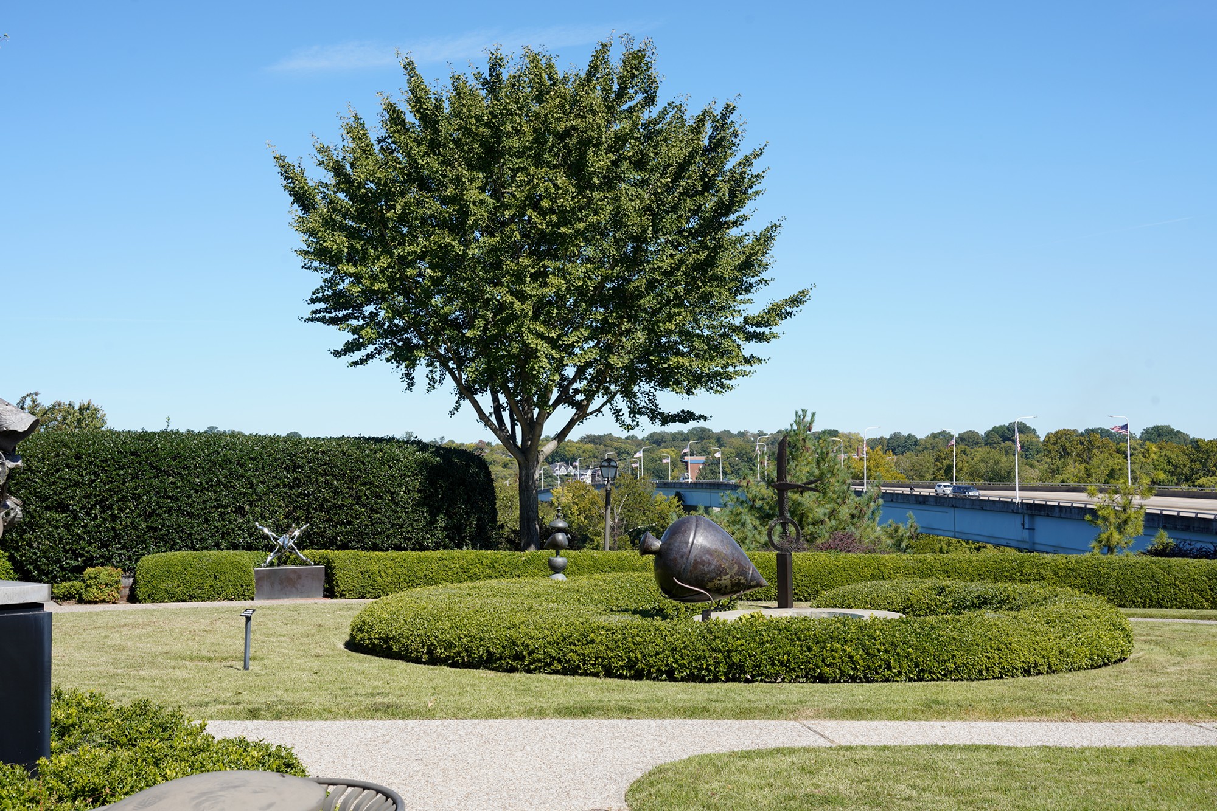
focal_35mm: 40
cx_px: 608
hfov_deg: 48.5
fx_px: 1352
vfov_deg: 33.4
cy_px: 406
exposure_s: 1/100
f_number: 11
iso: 100
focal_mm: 40
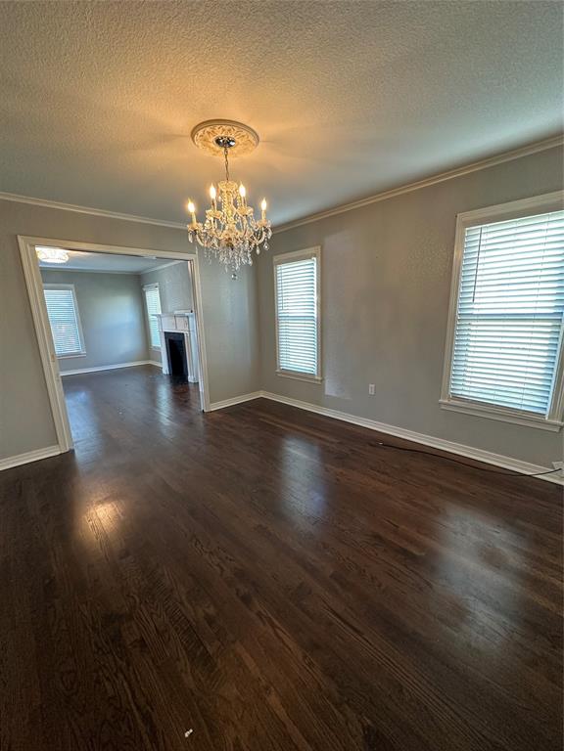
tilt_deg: -12.5
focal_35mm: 14
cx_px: 282
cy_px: 376
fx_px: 304
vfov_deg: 102.1
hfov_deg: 85.7
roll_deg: +0.8
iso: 200
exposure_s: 1/60
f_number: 2.2
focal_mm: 2.22
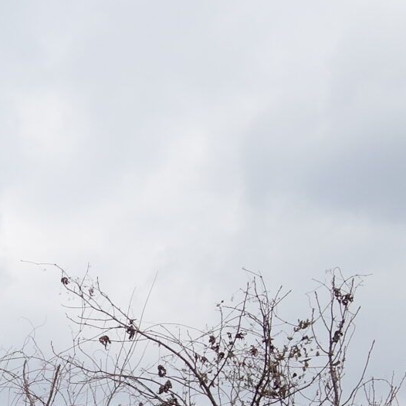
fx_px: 1645
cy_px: 582
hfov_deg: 12.0
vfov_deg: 13.4
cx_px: -496
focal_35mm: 124
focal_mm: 20
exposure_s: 1/320
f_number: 6.3
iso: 100
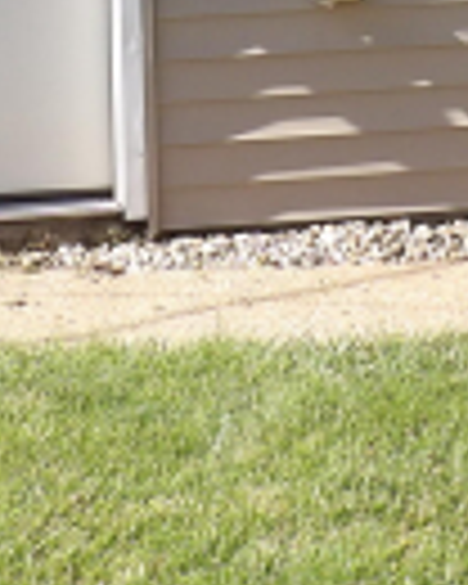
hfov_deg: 12.8
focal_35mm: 120
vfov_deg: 14.3
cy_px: -450
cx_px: 263
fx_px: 2078
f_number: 3.2
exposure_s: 1/672
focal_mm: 4.3
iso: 100
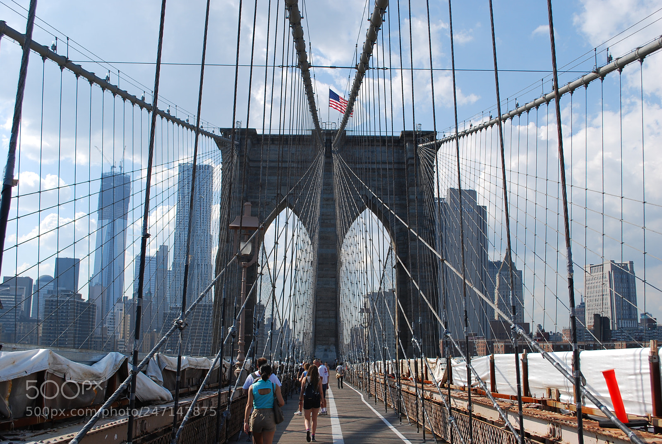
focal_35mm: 36
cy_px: 222
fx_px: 663
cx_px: 331
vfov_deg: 37.0
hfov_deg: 53.0
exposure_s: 1/320
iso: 100
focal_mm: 24
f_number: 6.3
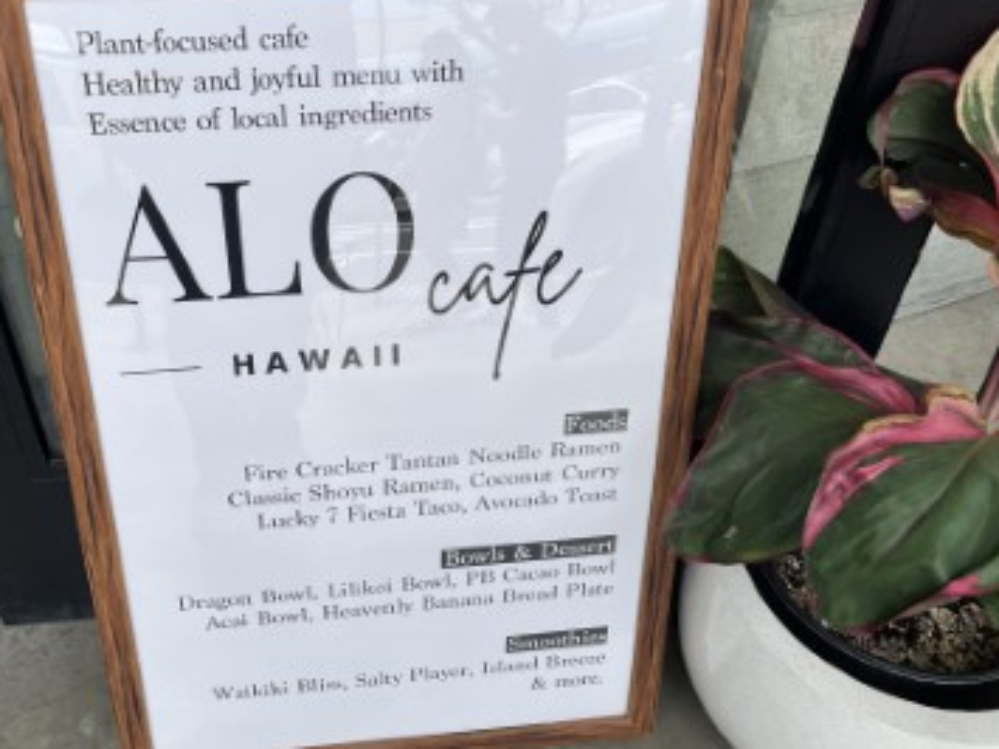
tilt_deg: -40.2
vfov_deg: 42.8
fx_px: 952
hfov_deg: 54.9
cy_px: 327
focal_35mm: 33
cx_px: 397
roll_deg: -1.2
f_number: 1.6
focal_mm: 5.1
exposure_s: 1/1695
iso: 50
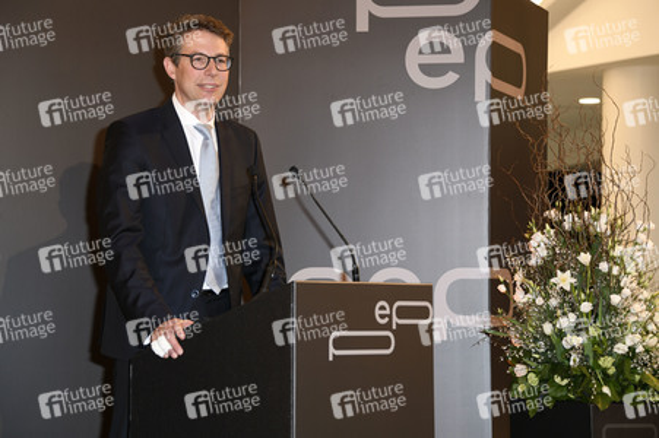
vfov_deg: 13.7
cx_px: 330
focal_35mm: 100
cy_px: 219
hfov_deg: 20.4
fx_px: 1829
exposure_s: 1/100
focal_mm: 100
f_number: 6.3
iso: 800
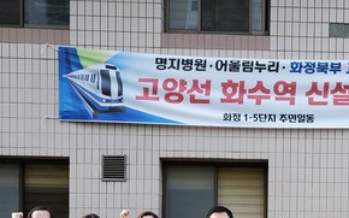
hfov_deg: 34.7
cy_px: 270
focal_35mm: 57
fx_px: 542
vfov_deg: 21.0
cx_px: 272
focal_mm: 4.25
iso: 50
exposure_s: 1/184
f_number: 1.8
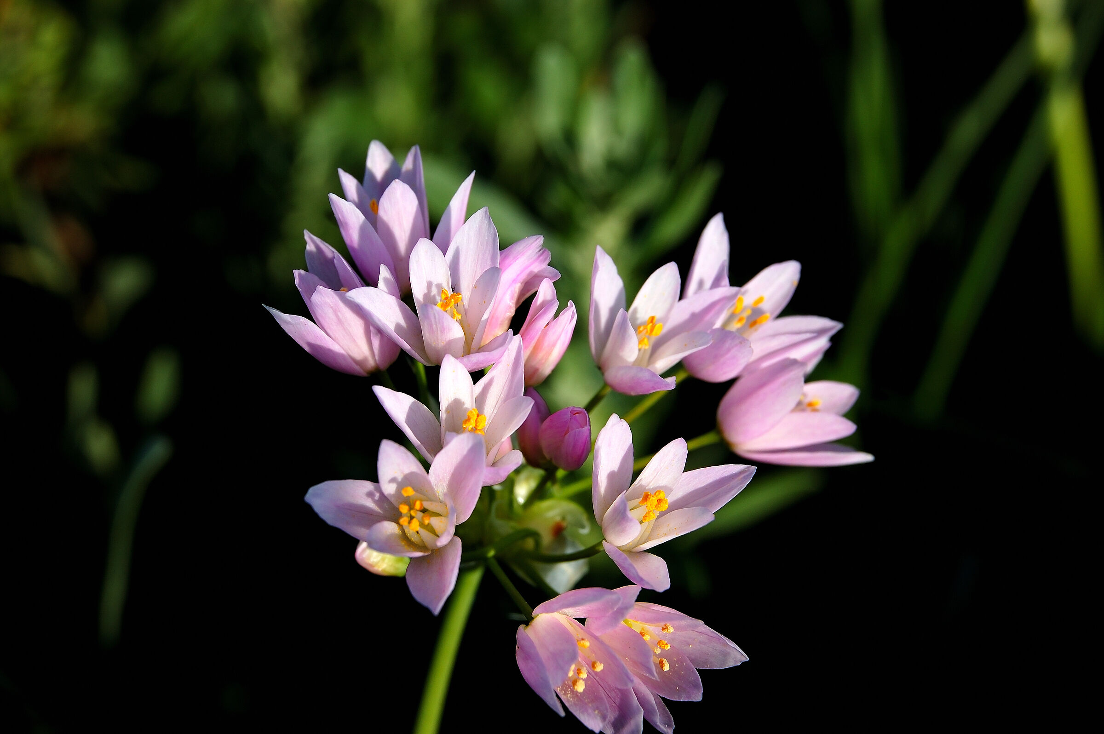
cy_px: 367
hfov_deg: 24.6
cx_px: 552
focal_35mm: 82
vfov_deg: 16.5
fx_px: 2528
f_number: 8
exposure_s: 1/200
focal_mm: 55
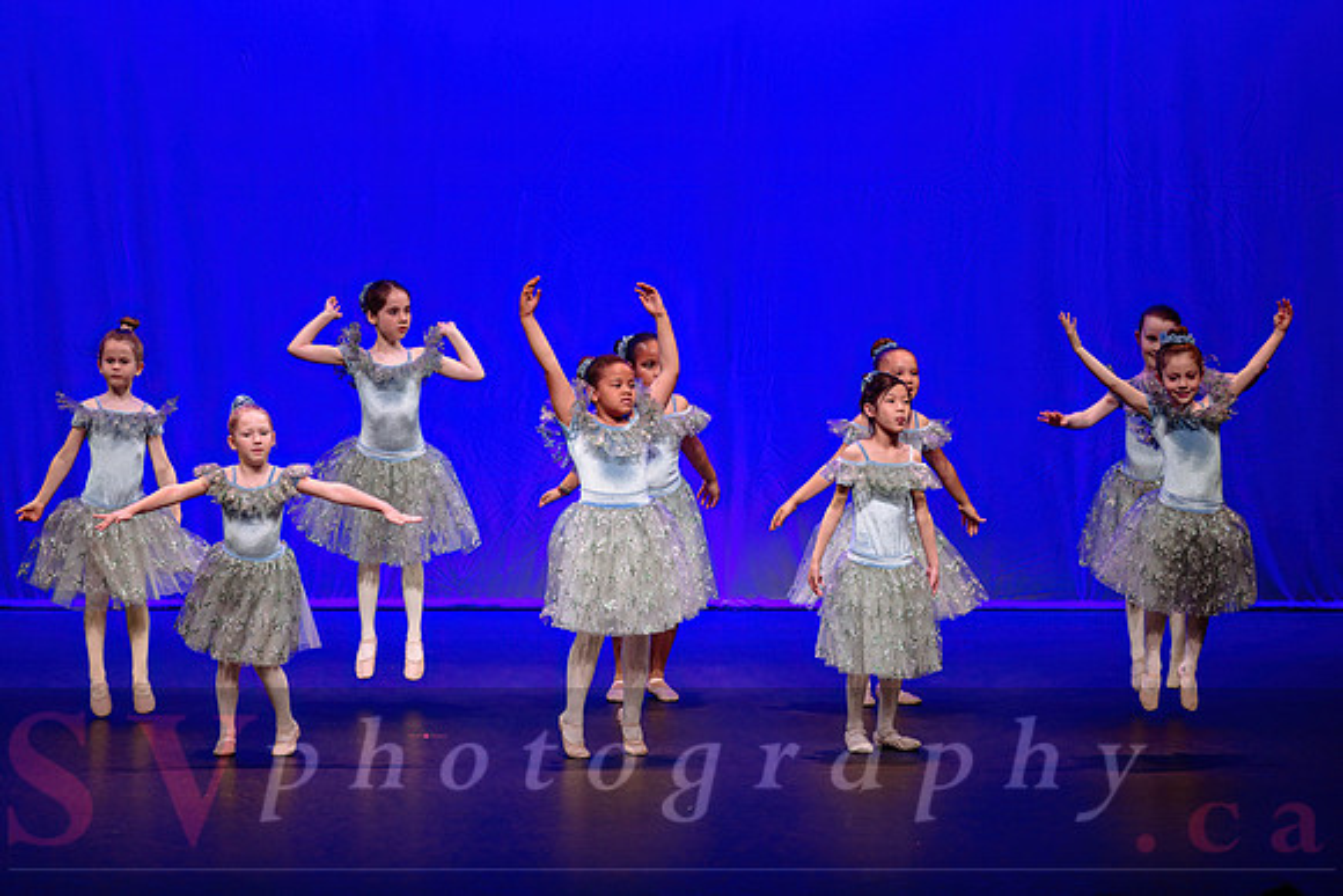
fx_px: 5335
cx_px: 632
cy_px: 422
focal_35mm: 143
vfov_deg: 9.6
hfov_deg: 14.3
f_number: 2.8
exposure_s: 1/400
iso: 1600
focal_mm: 135
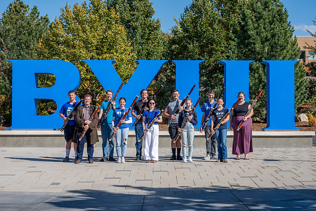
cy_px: 105
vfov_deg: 17.5
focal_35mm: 78
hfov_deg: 26.0
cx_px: 155
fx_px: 684
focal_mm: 75
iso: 160
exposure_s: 1/200
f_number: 10
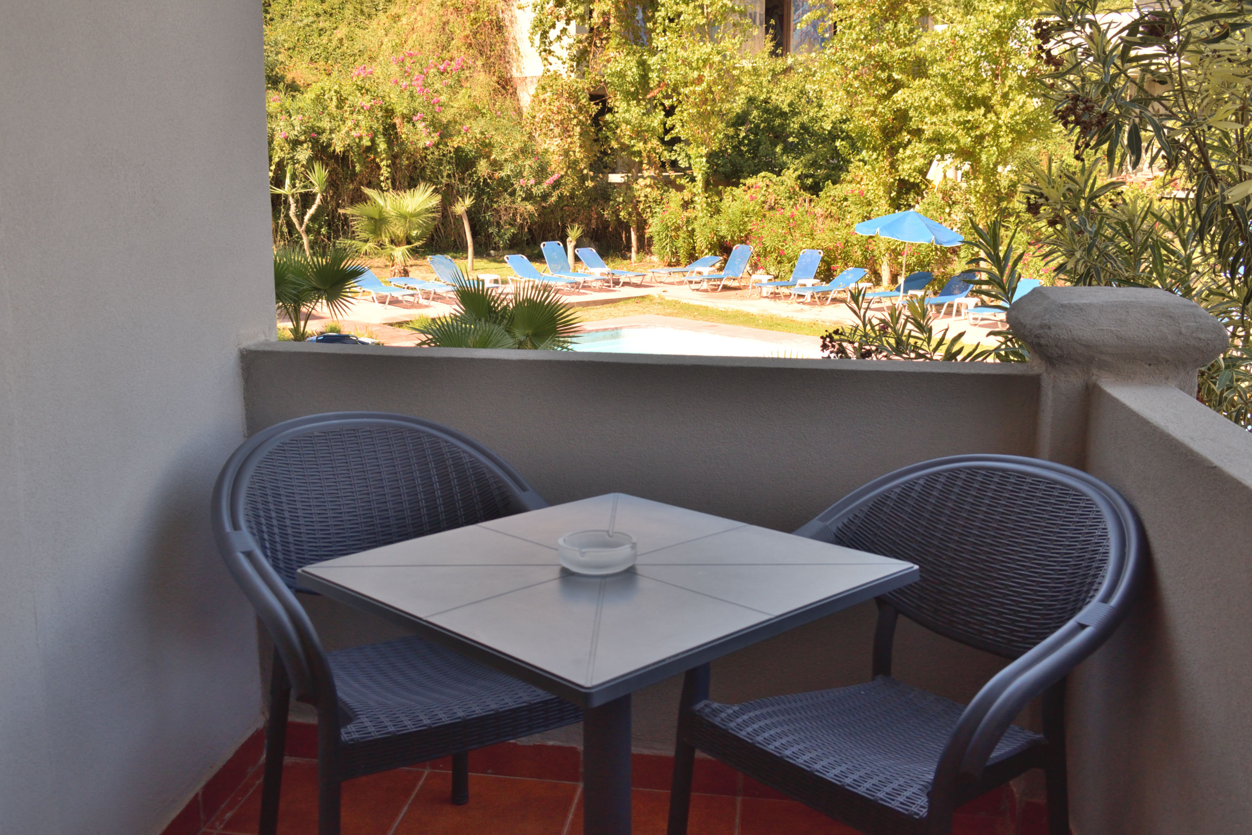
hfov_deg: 53.1
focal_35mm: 36
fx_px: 1252
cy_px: 418
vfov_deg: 36.9
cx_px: 626
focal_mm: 24
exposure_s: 1/250
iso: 200
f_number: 7.1
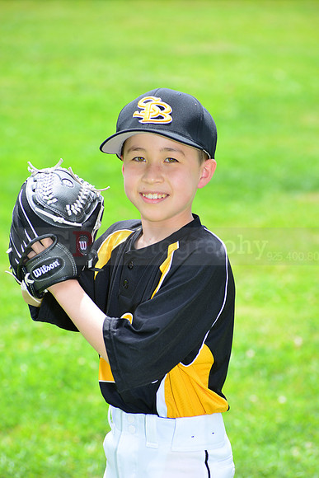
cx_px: 160
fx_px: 2457
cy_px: 239
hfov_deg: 7.4
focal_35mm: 185
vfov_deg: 11.1
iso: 200
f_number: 8
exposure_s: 1/200
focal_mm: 185
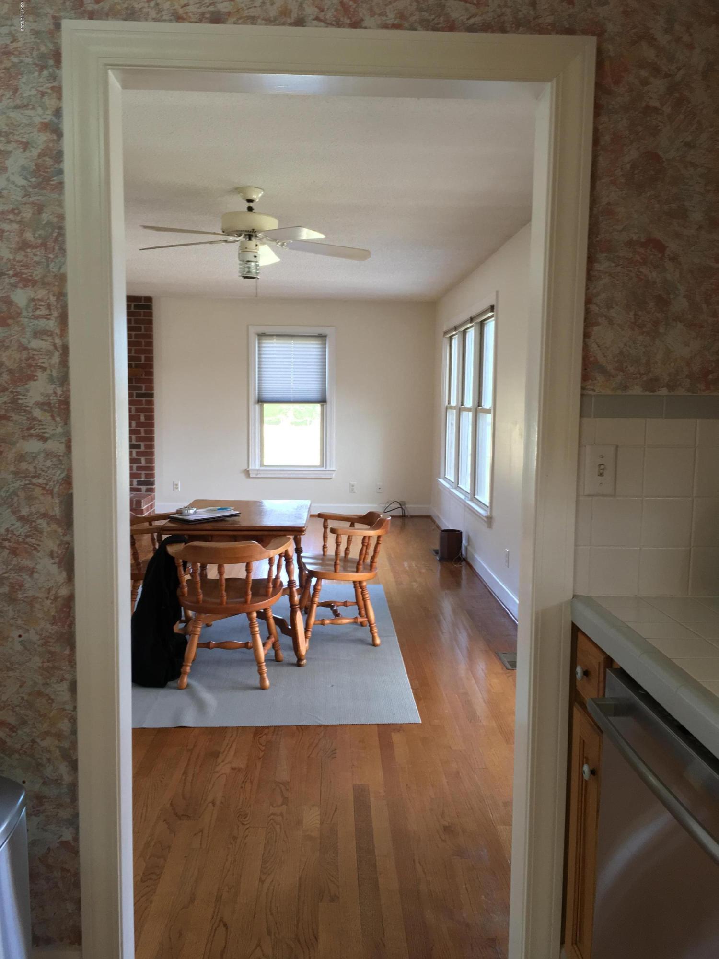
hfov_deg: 48.2
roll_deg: +1.5
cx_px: 360
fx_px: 803
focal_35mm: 29
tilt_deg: -8.5
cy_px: 480
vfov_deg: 61.7
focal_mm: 4.15
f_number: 2.2
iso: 64
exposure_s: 1/30
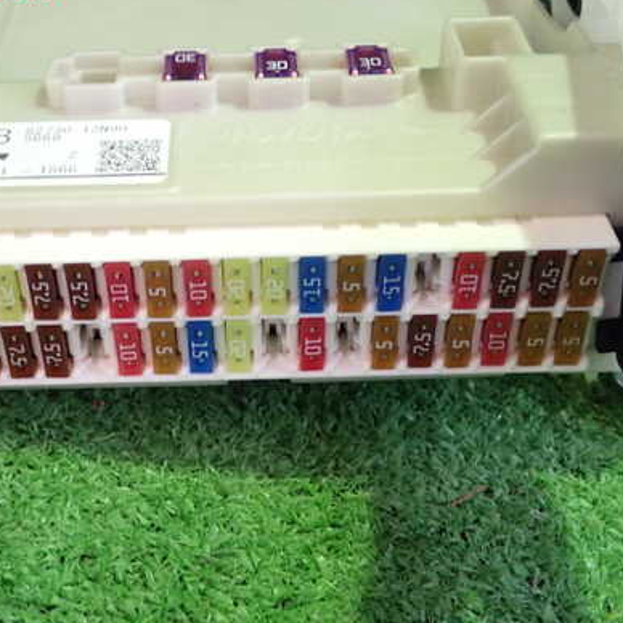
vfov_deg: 32.8
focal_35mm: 52
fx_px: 1059
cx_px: 239
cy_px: 329
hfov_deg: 32.7
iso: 800
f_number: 2.7
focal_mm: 6.83
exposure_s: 1/40
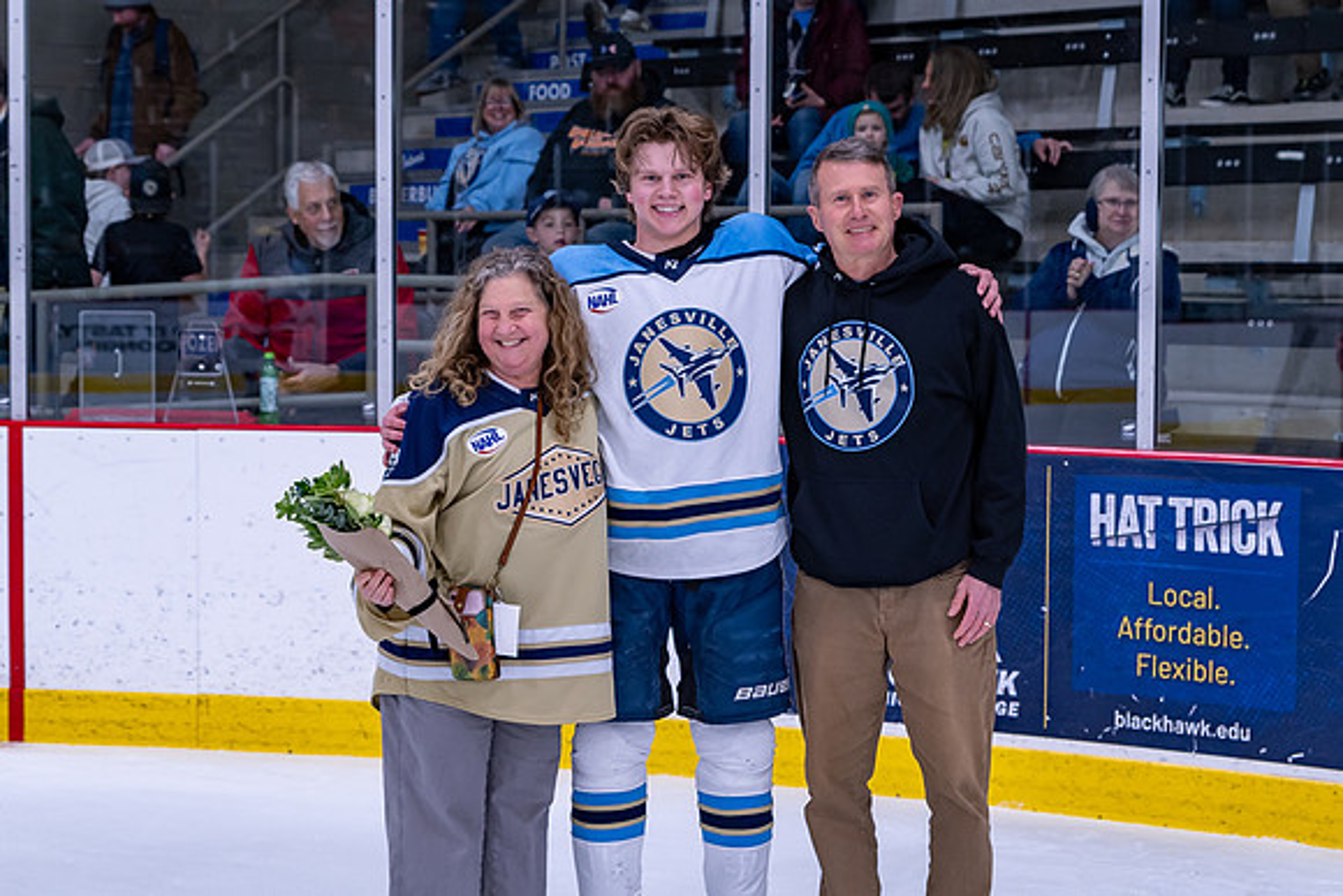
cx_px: 672
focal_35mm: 80
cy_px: 448
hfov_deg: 25.4
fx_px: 2984
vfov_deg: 17.1
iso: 320
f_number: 4
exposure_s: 1/250
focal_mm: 50
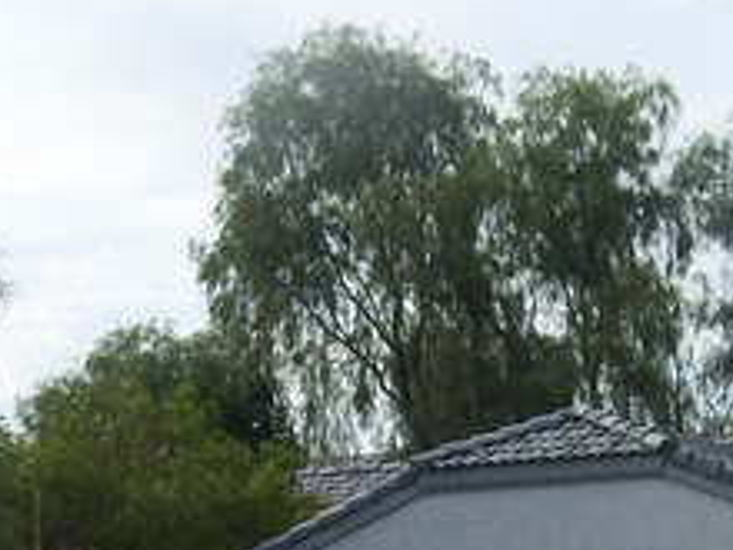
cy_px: 613
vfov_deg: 11.2
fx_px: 2774
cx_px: 253
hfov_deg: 15.0
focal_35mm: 131
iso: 80
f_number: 4.8
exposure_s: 1/400
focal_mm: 6
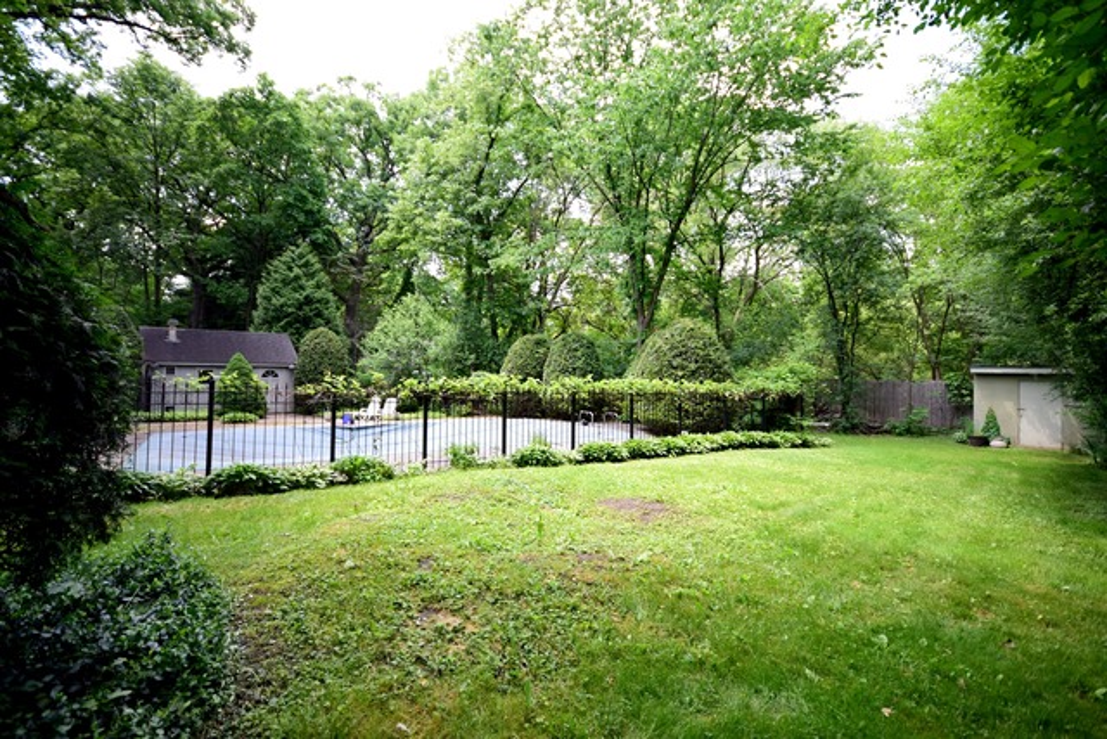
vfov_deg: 72.1
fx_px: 507
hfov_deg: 95.0
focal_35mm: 16
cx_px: 554
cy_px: 370
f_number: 4.5
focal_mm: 11
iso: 100
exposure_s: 1/80
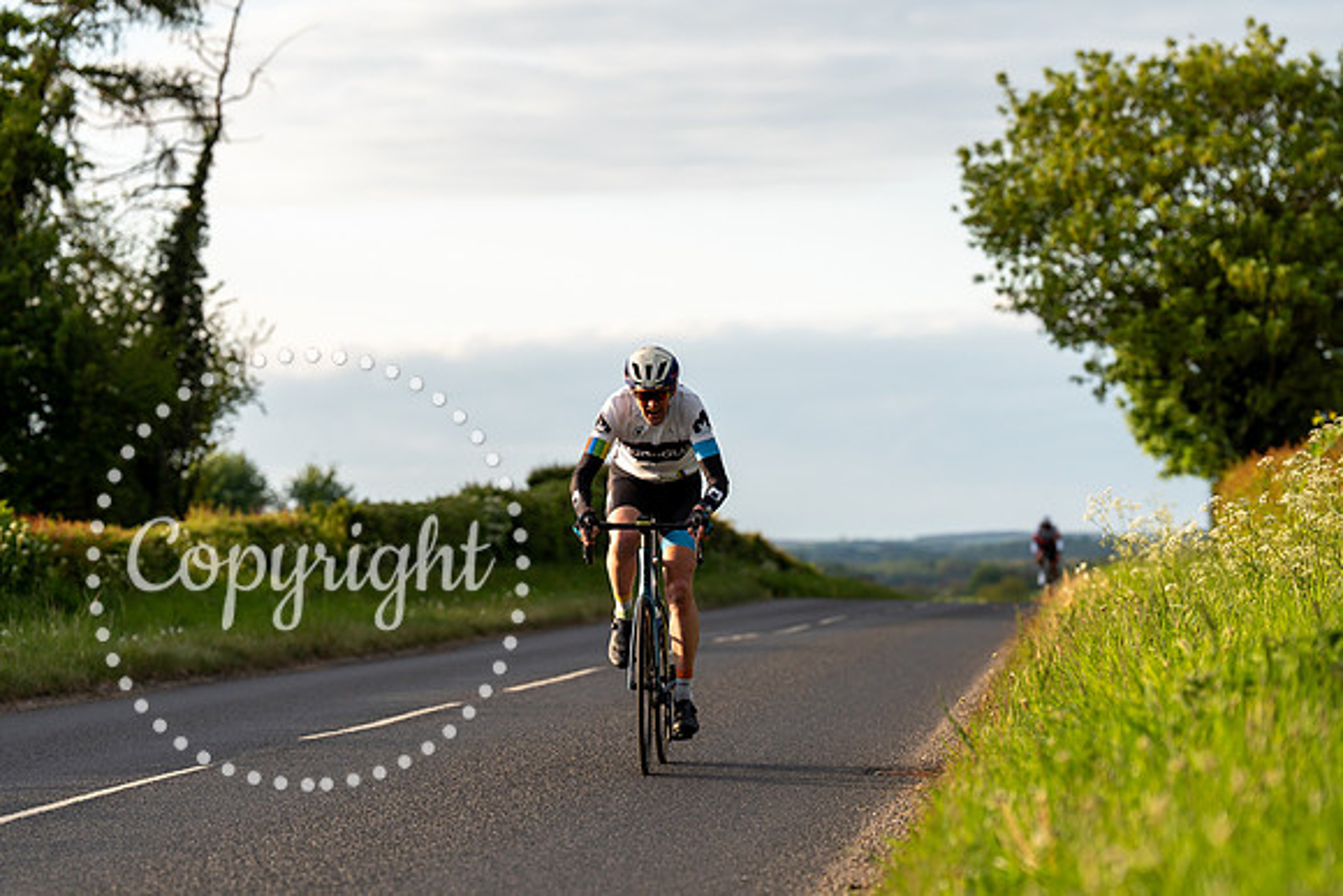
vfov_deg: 10.1
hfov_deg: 15.1
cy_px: 448
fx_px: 5075
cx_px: 672
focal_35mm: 136
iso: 160
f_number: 4
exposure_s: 1/1000
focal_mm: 136
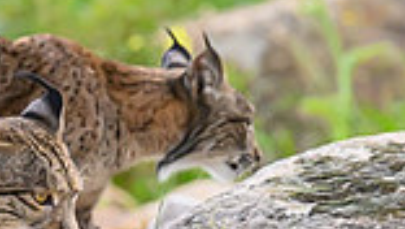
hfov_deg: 1.9
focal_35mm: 1161
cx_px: -133
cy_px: 143
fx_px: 12477
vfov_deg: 1.0
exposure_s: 1/2000
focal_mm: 240
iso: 2500
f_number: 5
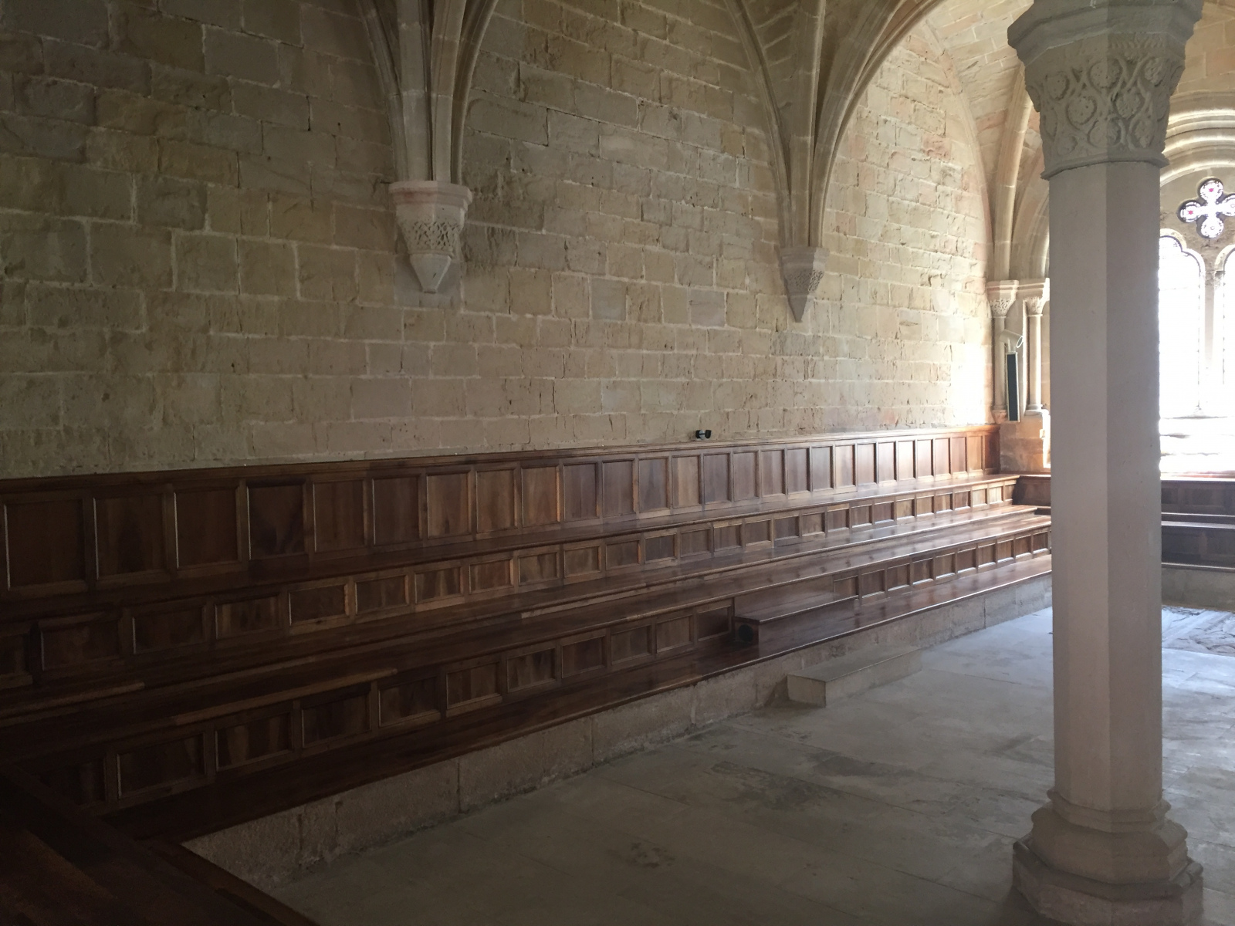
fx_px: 1035
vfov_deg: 48.2
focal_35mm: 29
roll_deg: +0.6
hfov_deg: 61.7
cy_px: 463
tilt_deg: -2.2
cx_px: 618
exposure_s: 1/33
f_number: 2.2
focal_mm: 4.15
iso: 160
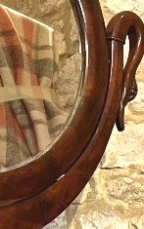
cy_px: 453
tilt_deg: -13.5
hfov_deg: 9.3
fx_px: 885
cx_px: 32
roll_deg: +0.8
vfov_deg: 13.0
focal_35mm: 141
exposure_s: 1/50
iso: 400
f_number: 1.6
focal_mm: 5.1
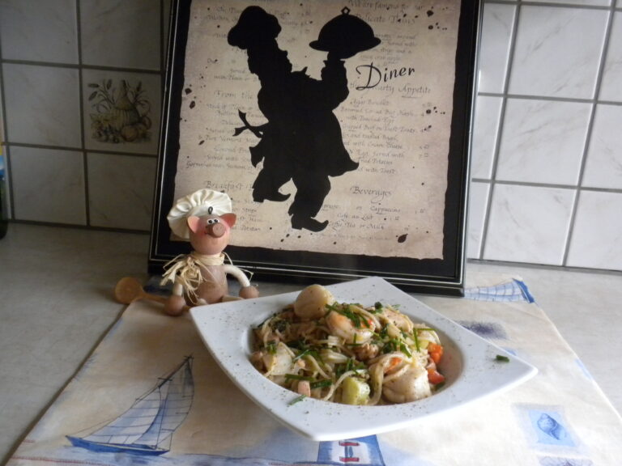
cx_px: 311
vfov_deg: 38.7
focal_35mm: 37
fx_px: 665
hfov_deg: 50.1
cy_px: 233
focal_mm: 6.6
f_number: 3.5
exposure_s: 1/14.2
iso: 400
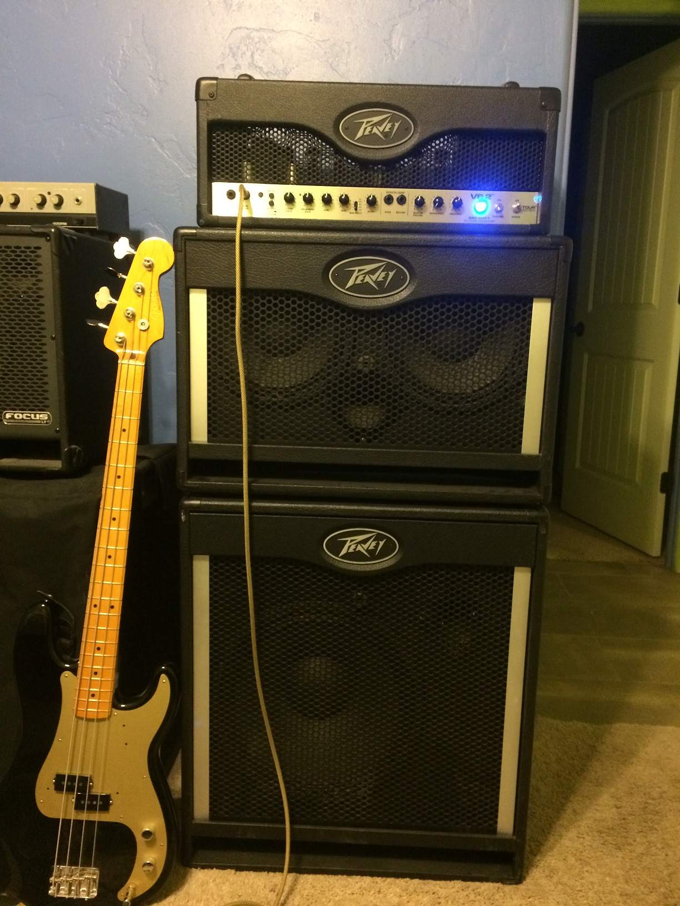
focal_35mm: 29
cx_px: 340
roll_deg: -0.3
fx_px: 760
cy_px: 453
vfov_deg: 61.7
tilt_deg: -13.7
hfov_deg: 48.2
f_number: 2.2
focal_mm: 4.15
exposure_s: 1/15
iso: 400
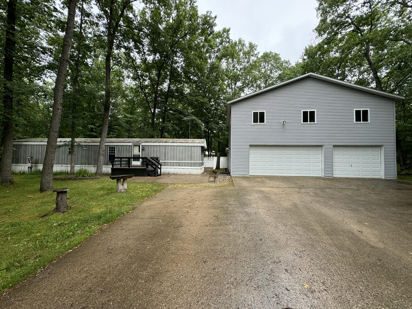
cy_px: 154
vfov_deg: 85.7
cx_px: 206
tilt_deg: +2.5
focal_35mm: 14
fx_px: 167
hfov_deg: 102.1
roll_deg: -2.0
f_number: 2.2
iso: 40
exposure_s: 1/407
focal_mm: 2.22
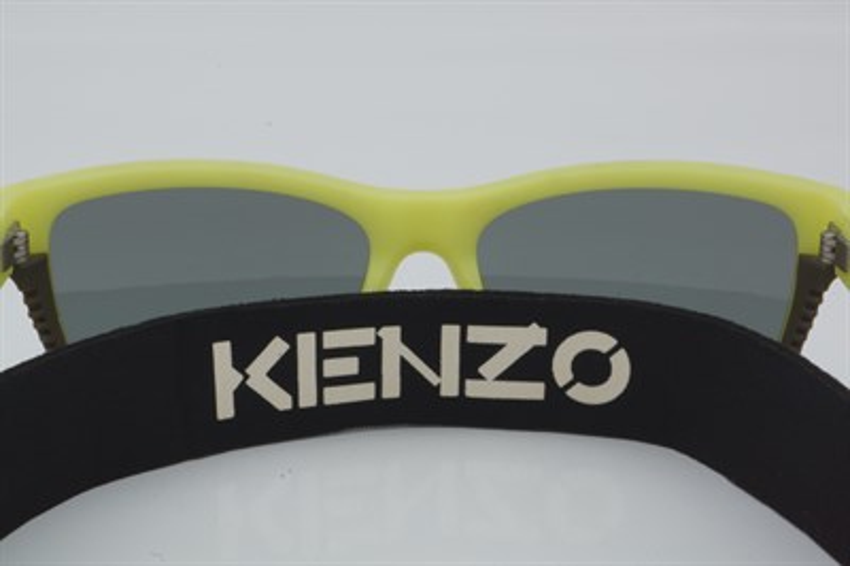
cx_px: 425
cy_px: 283
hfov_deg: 24.6
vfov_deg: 16.5
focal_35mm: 82
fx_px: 1946
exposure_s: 1/3
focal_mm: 55
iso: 100
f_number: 32
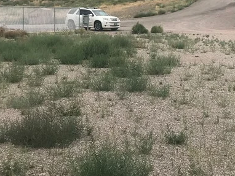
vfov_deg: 19.4
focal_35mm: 75
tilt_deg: -1.5
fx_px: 509
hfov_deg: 25.8
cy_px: 27
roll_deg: -0.3
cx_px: 156
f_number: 1.8
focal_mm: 3.99
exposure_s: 1/1126
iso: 20
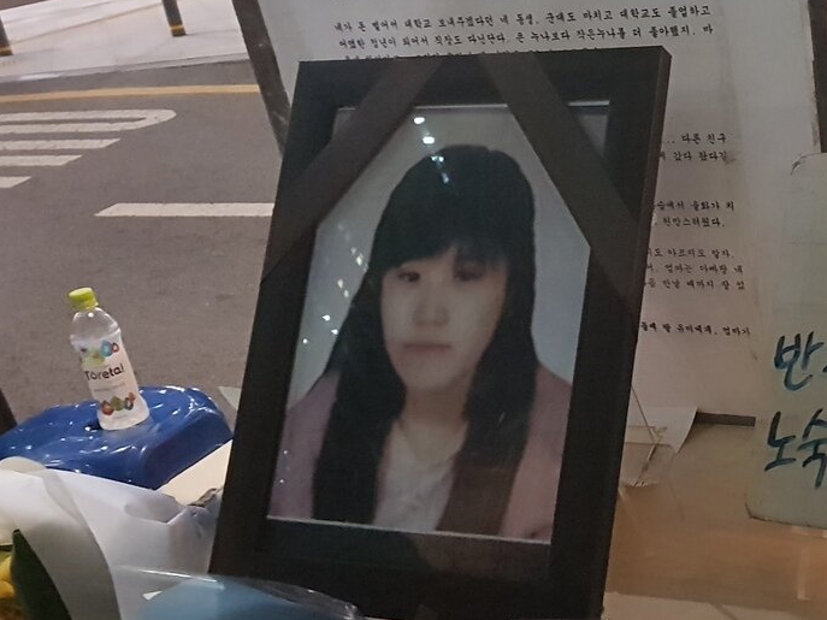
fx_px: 1266
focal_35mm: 53
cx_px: 768
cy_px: 388
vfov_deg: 27.4
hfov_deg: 33.9
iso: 800
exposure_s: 1/17
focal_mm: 4.2
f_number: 1.7
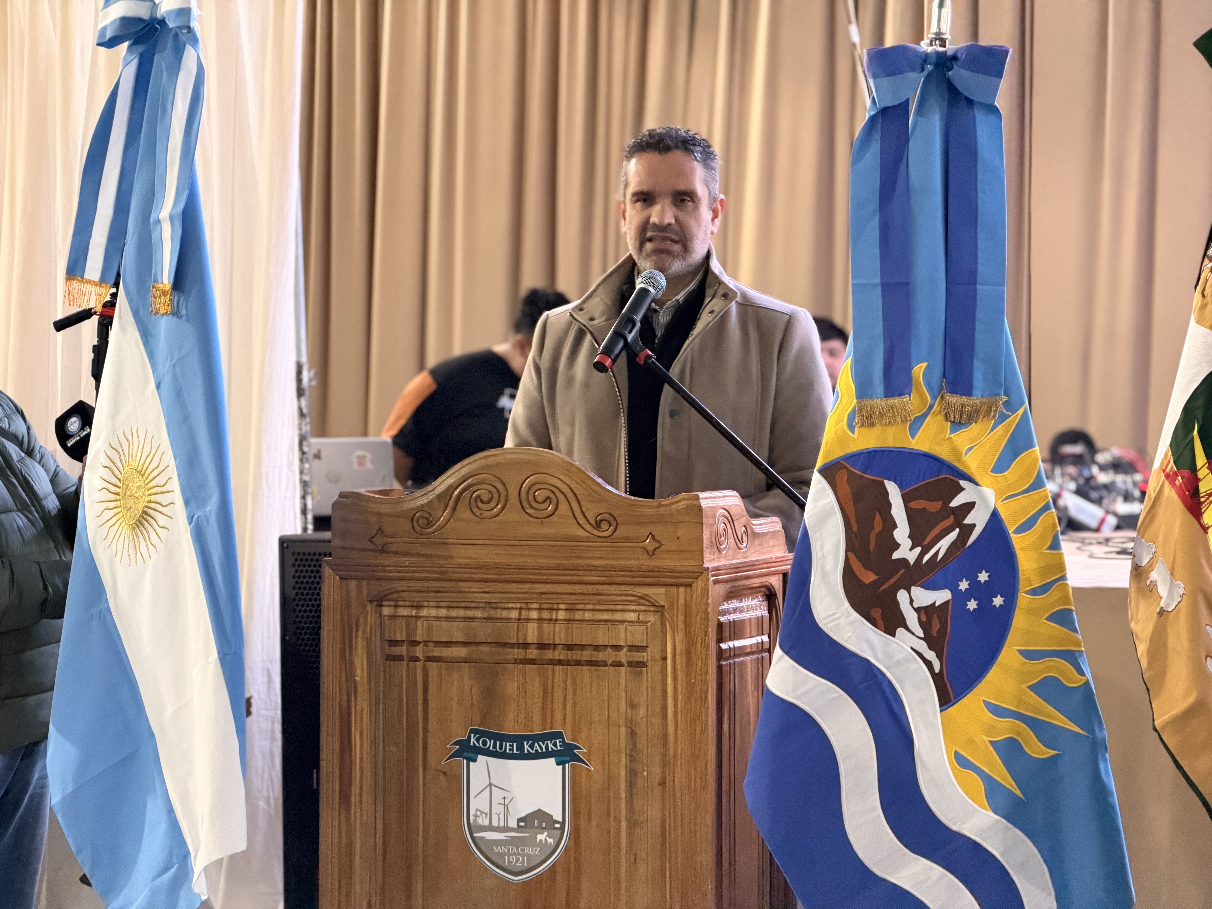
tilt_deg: -1.9
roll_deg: +0.1
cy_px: 454
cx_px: 606
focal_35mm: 100
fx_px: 3501
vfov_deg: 14.8
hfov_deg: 19.6
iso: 800
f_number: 2.8
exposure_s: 1/33
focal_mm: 16.89
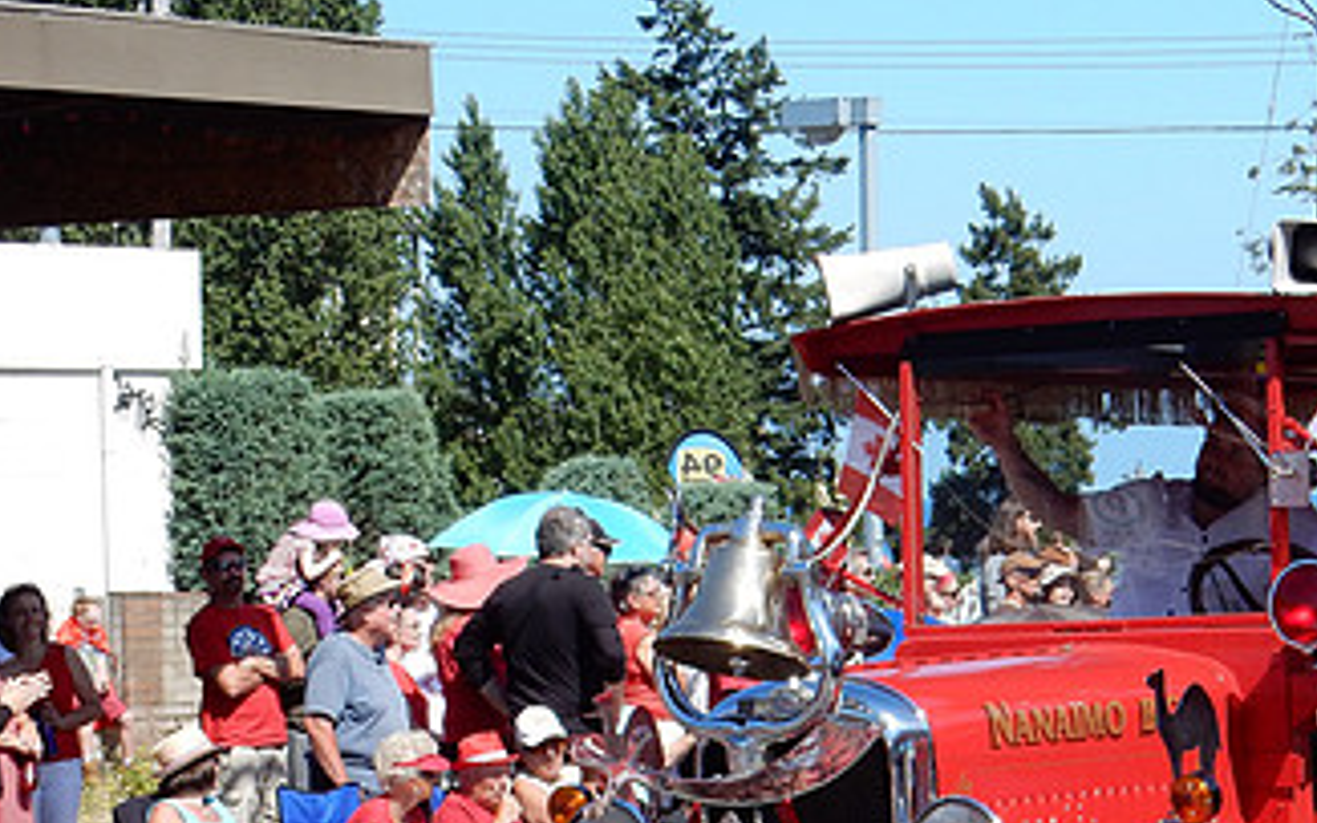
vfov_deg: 8.2
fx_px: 5706
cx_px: 1139
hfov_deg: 13.1
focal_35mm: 159
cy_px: 651
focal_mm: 14.9
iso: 125
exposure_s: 1/500
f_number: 5
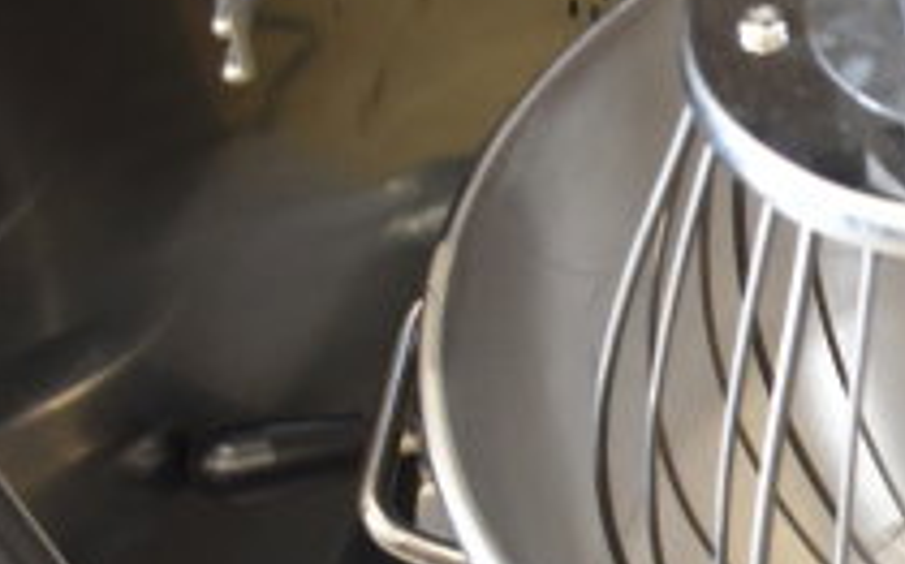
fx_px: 1972
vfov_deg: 15.9
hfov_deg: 22.7
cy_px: 601
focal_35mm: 80
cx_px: 1211
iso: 720
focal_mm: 18
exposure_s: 1/30
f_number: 3.5
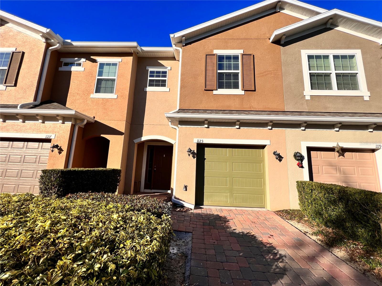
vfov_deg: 89.9
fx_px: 143
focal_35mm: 13
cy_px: 143
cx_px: 191
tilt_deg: +9.4
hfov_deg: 106.2
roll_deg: -0.5
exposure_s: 1/2179
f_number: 1.8
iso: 32
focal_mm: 1.57
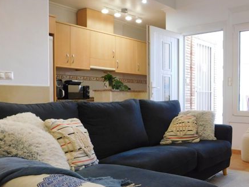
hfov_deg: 48.2
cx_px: 187
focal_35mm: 37
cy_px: 109
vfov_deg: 38.5
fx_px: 266
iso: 180
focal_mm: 4
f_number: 3
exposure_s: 1/30
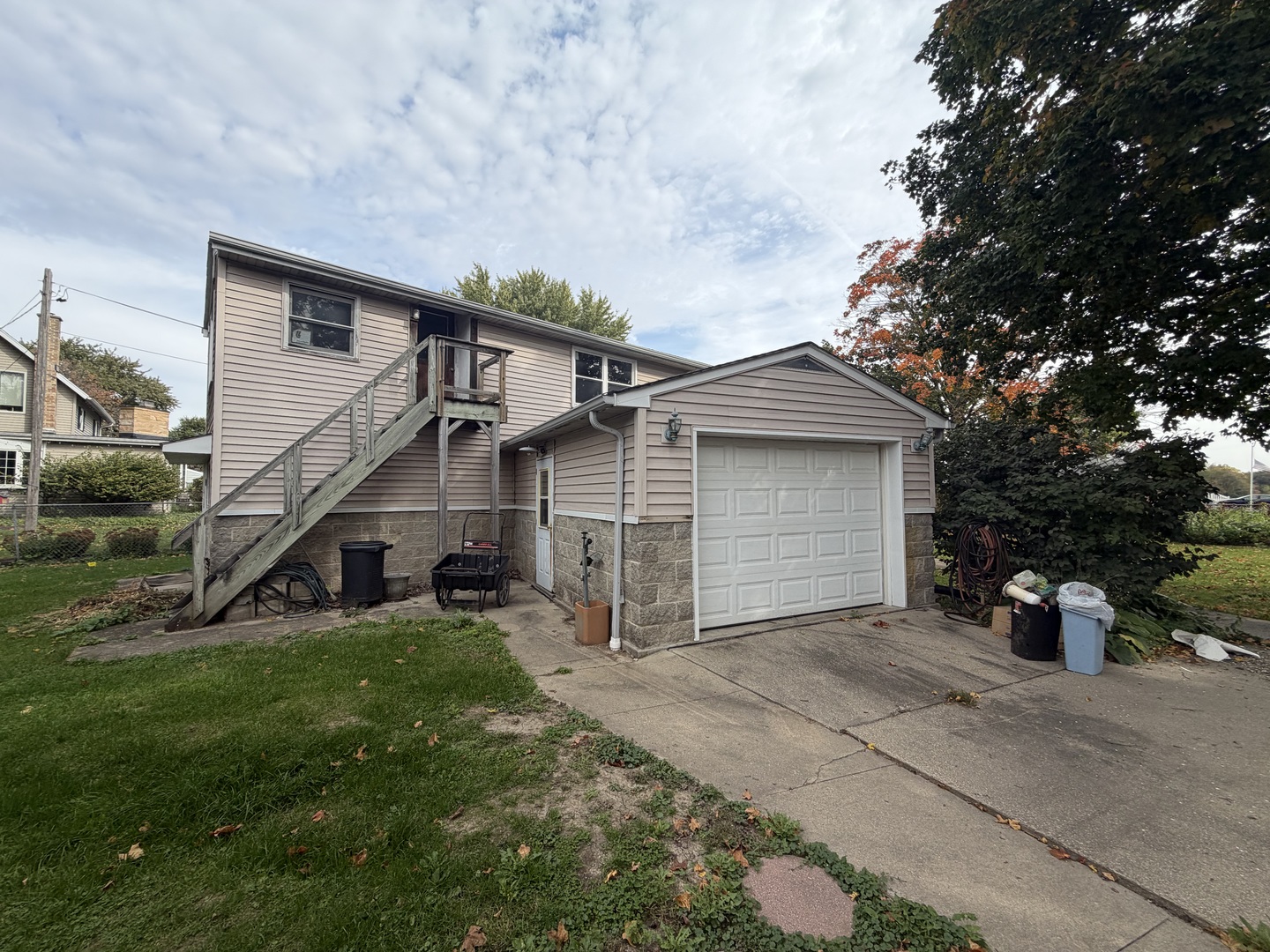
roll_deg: +0.0
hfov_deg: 102.1
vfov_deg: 85.7
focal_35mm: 14
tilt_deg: +3.0
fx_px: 514
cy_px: 476
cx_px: 635
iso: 32
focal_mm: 2.22
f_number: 2.2
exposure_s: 1/770
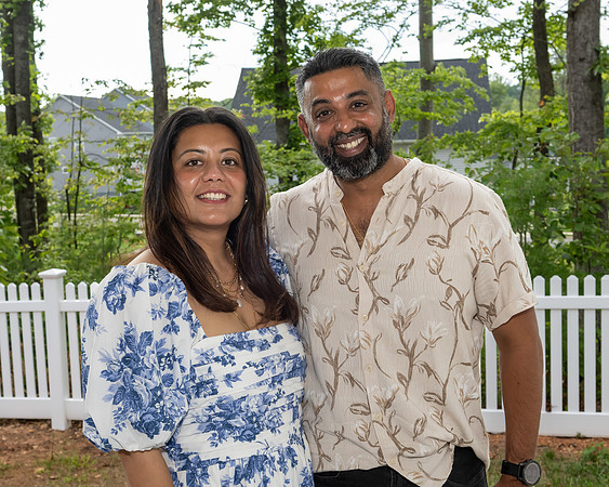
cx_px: 278
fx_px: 988
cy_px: 224
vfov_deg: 27.7
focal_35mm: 55
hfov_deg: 34.3
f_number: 6.3
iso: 800
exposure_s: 1/250
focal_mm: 30
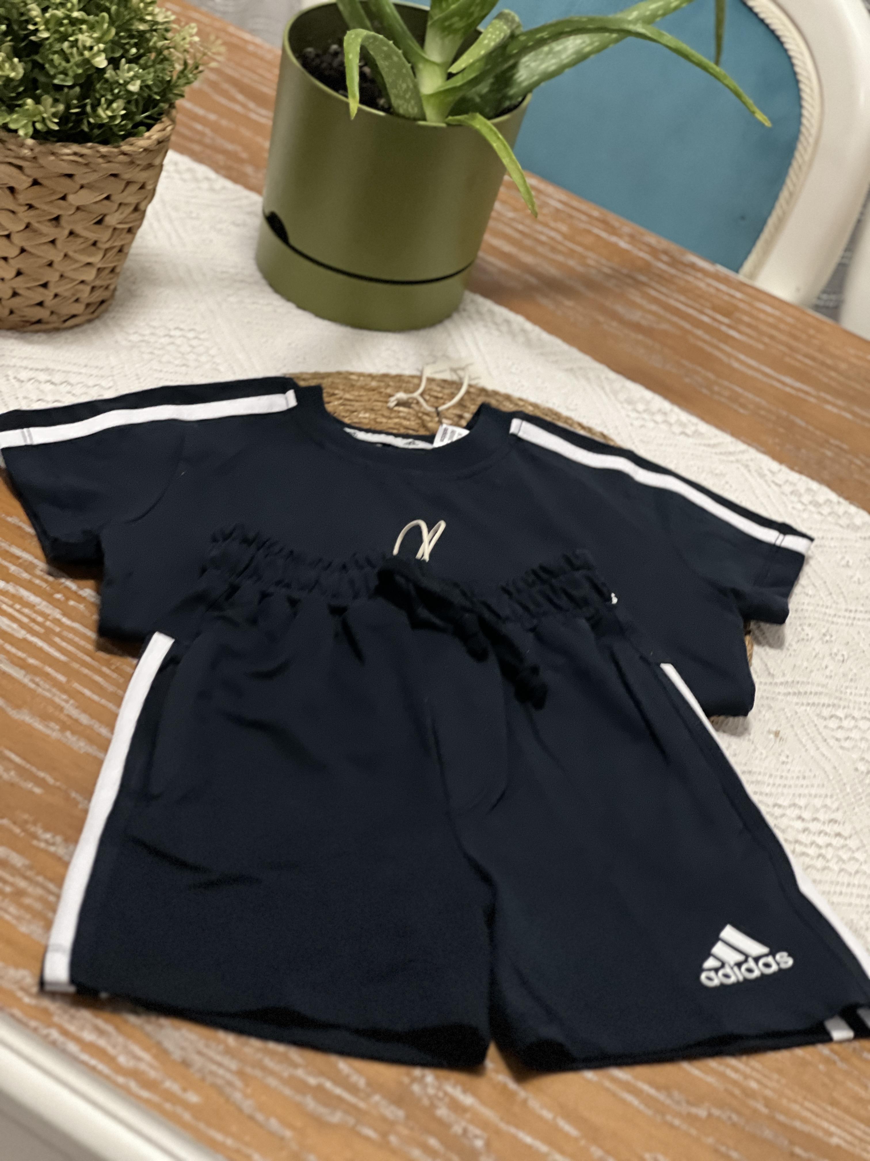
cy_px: 580
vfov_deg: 25.3
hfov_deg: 19.1
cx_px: 435
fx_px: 2580
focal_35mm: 77
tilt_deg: -33.0
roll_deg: -16.4
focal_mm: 9
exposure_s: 1/17
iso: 400
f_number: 2.8
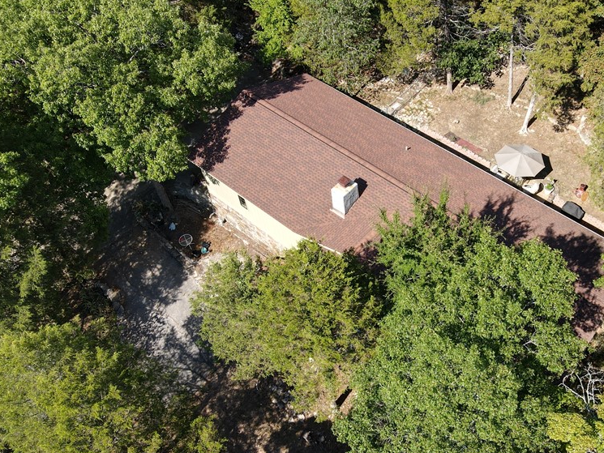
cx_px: 387
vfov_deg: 42.7
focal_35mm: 33
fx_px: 576
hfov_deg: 54.6
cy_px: 279
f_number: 2.8
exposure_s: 1/250
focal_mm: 4.5
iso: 100
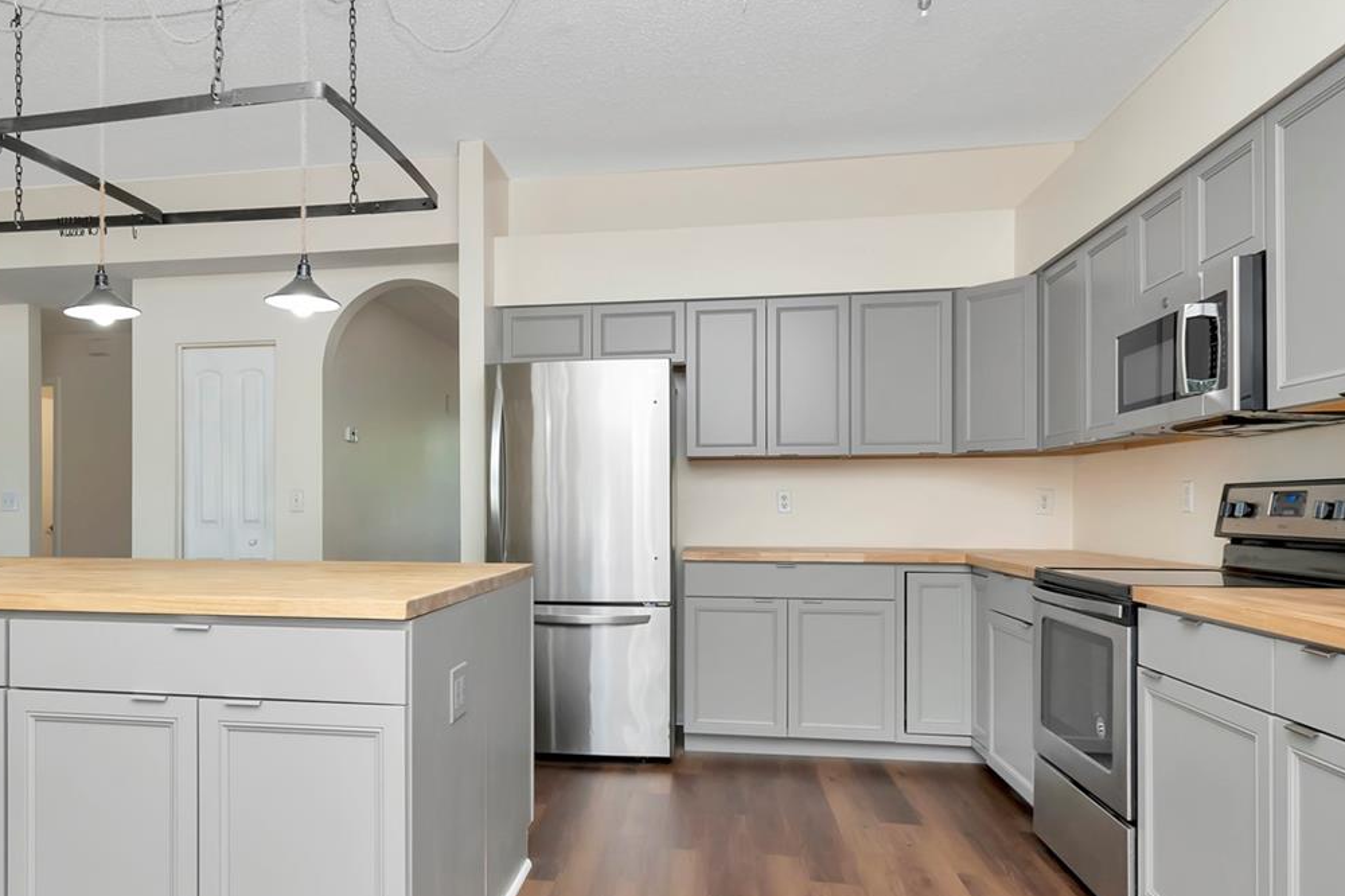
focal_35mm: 24
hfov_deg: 72.7
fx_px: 896
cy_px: 492
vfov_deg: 53.0
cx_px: 519
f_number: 8
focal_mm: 10
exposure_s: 1/60
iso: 200
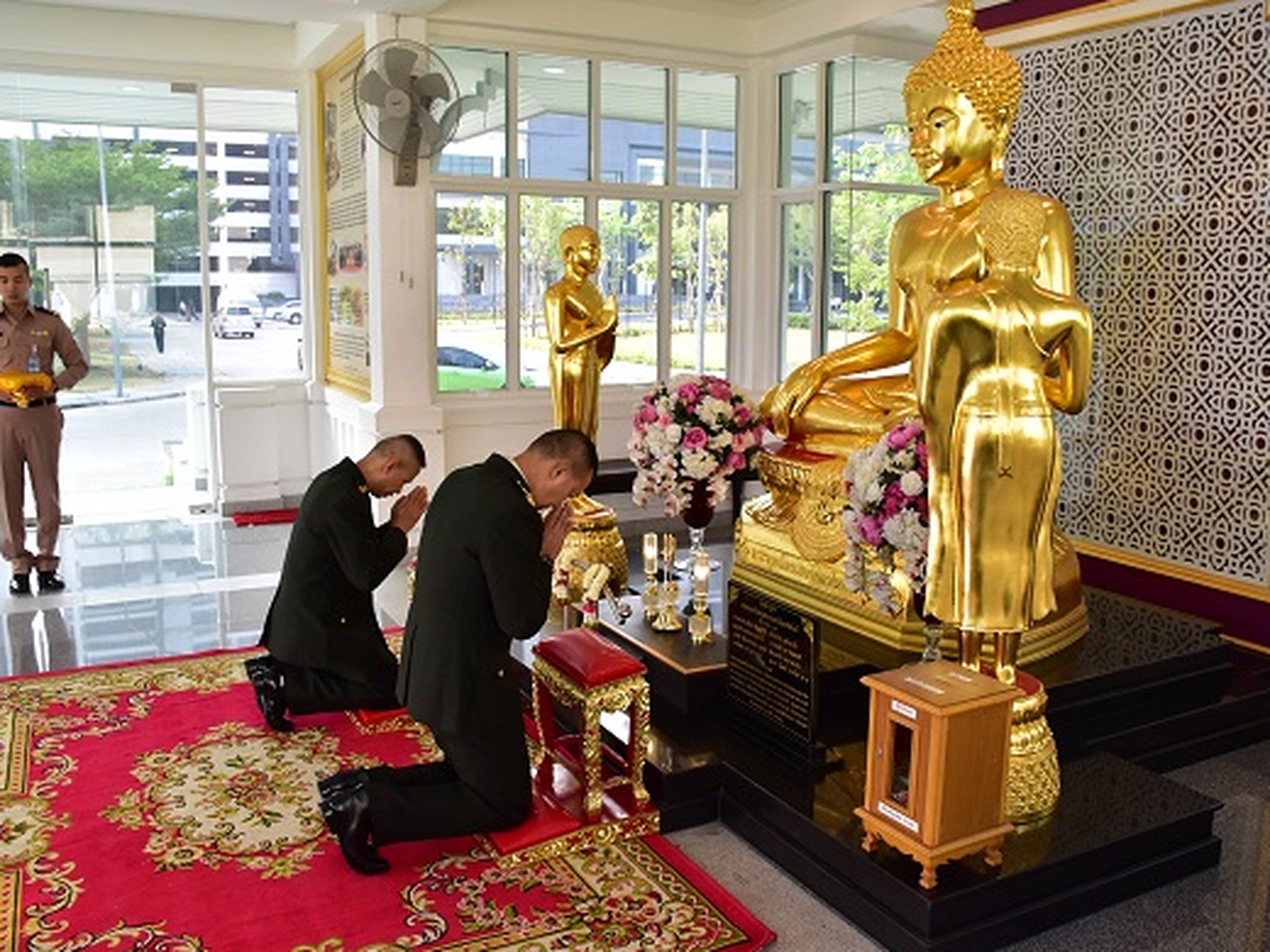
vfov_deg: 46.8
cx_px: 667
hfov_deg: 59.9
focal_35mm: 30
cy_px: 467
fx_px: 1101
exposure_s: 1/320
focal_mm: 18
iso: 1000
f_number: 5.6
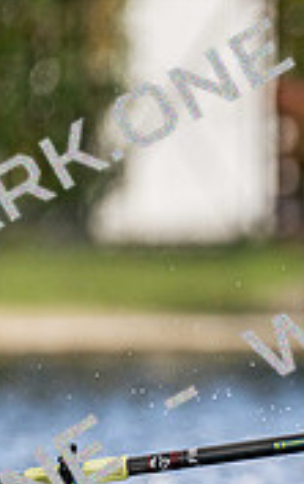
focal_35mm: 2005
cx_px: 581
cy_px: 384
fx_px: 26514
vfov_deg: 1.0
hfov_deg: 0.7
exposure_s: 1/2500
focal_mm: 600
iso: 450
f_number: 4
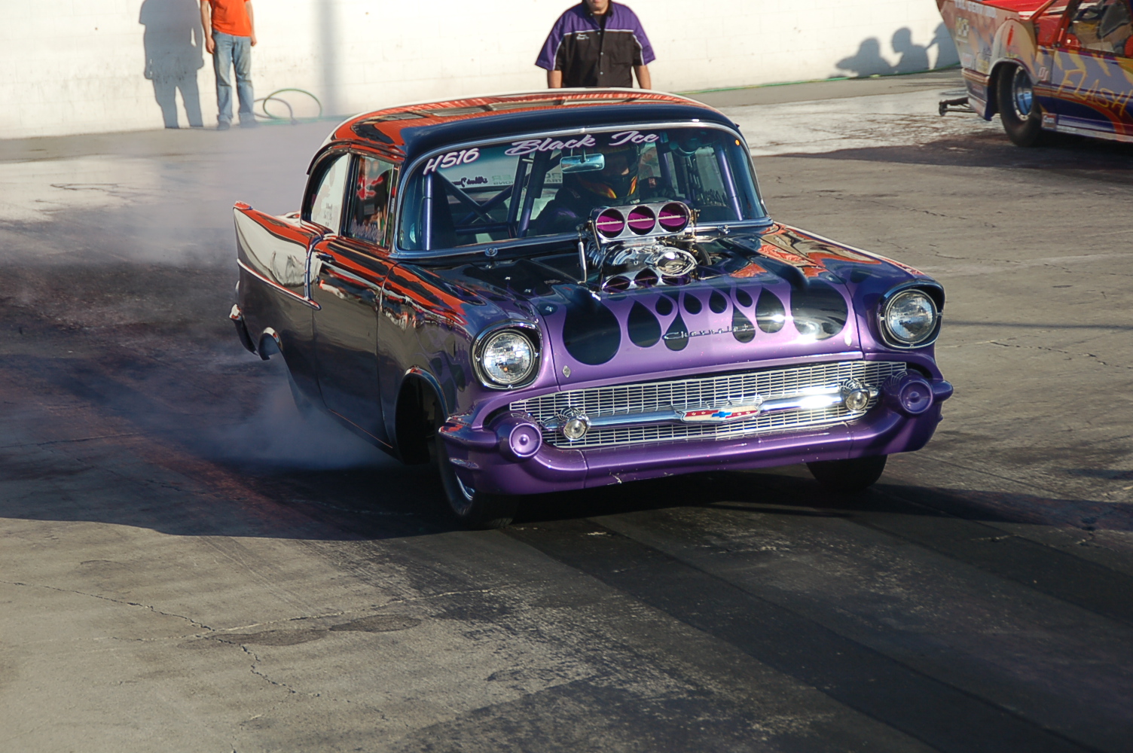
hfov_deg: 16.1
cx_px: 566
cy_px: 376
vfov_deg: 10.7
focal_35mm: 128
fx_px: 4009
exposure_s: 1/640
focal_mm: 85
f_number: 6.3
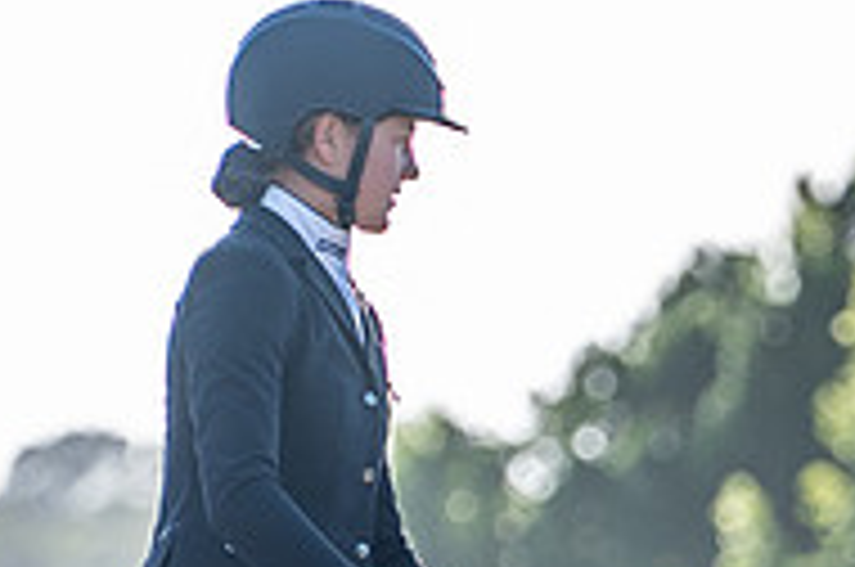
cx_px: 806
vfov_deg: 1.9
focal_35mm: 710
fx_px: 16834
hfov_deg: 2.9
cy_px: 745
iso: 100
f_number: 3.2
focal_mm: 155
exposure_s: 1/800
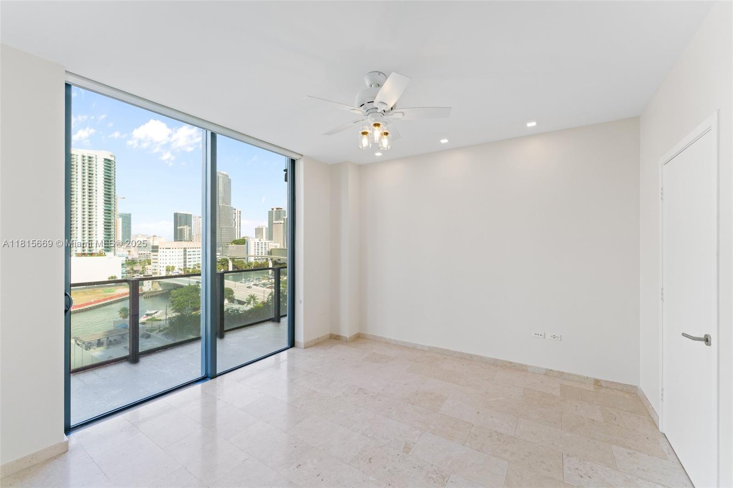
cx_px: 366
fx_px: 285
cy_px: 244
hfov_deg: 104.3
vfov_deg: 81.2
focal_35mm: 14
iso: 200
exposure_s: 1/20
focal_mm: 14
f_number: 8
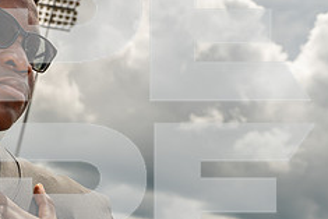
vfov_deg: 15.2
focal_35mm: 89
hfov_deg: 21.6
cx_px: -40
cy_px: 197
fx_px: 811
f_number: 8
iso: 100
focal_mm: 36
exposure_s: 1/320
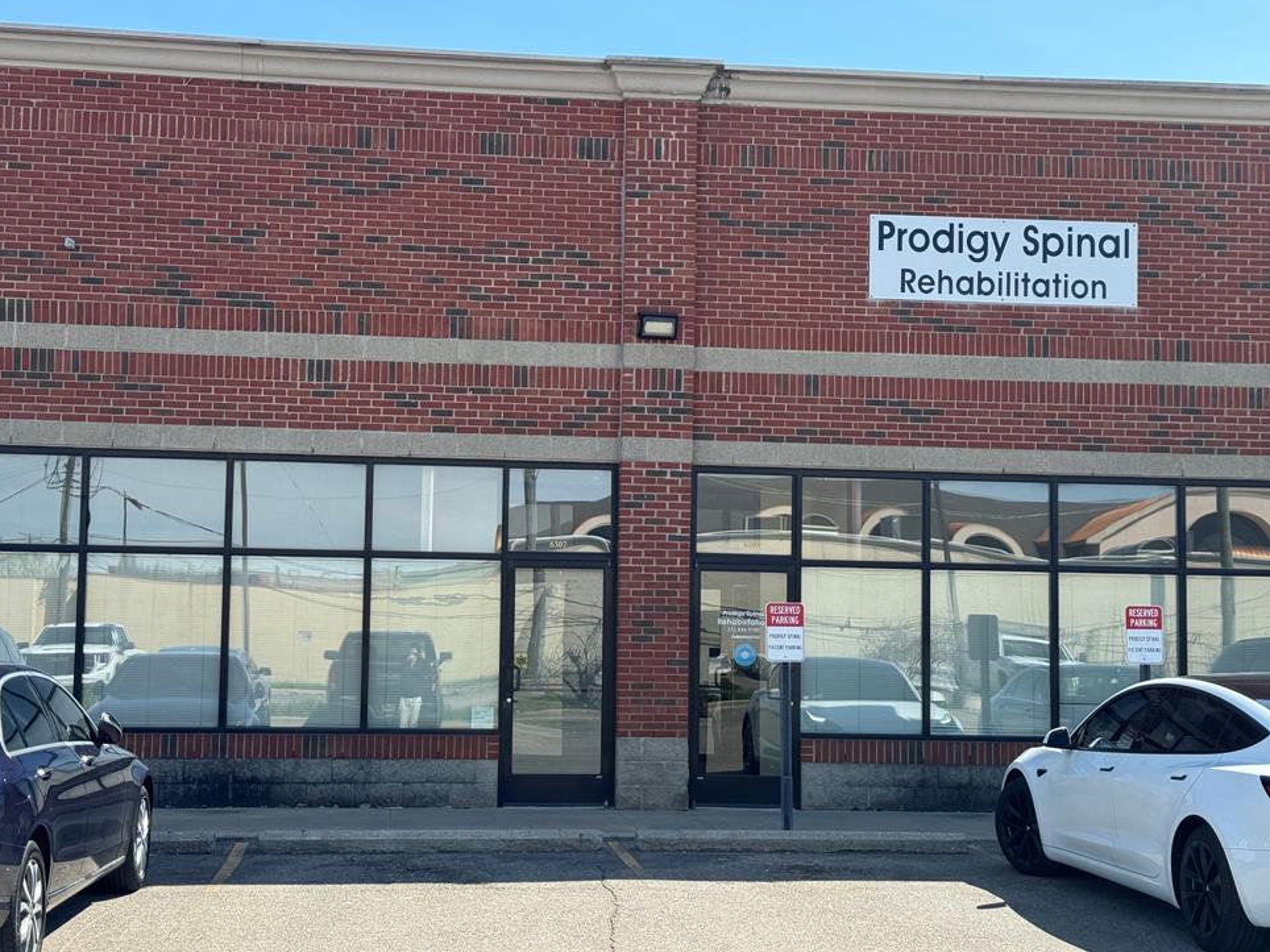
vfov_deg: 28.6
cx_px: 623
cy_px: 489
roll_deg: -1.3
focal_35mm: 51
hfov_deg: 37.5
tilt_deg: +3.6
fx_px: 1871
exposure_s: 1/1427
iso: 64
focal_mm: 6.76
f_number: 1.78
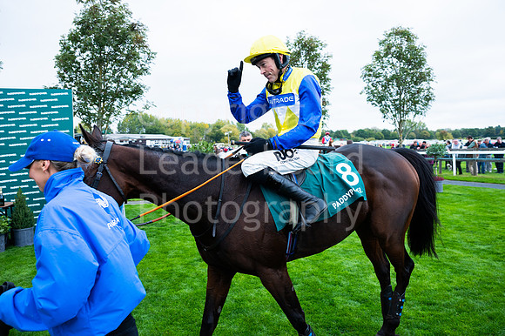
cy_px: 154
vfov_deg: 45.3
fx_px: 402
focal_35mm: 29
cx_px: 273
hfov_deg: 64.1
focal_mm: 26.5
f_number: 4
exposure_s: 1/400
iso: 500
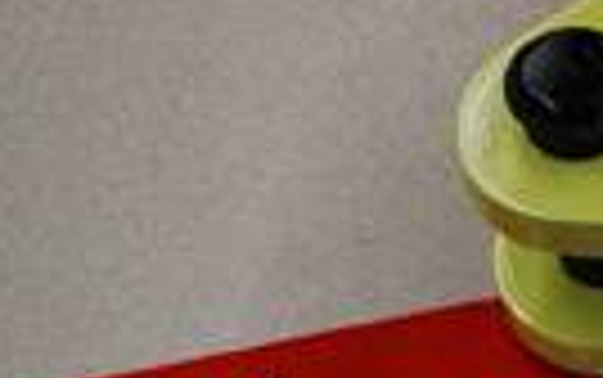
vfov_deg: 8.9
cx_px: 1022
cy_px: 146
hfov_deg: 13.0
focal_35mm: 148
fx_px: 2434
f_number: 5.6
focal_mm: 18
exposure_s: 1/125
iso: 400
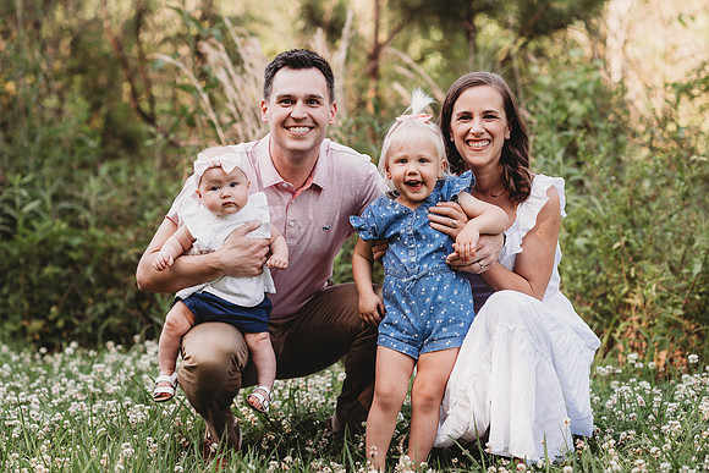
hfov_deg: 21.4
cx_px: 330
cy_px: 238
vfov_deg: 14.4
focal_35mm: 95
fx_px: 1875
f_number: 2.2
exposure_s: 1/250
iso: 100
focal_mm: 85
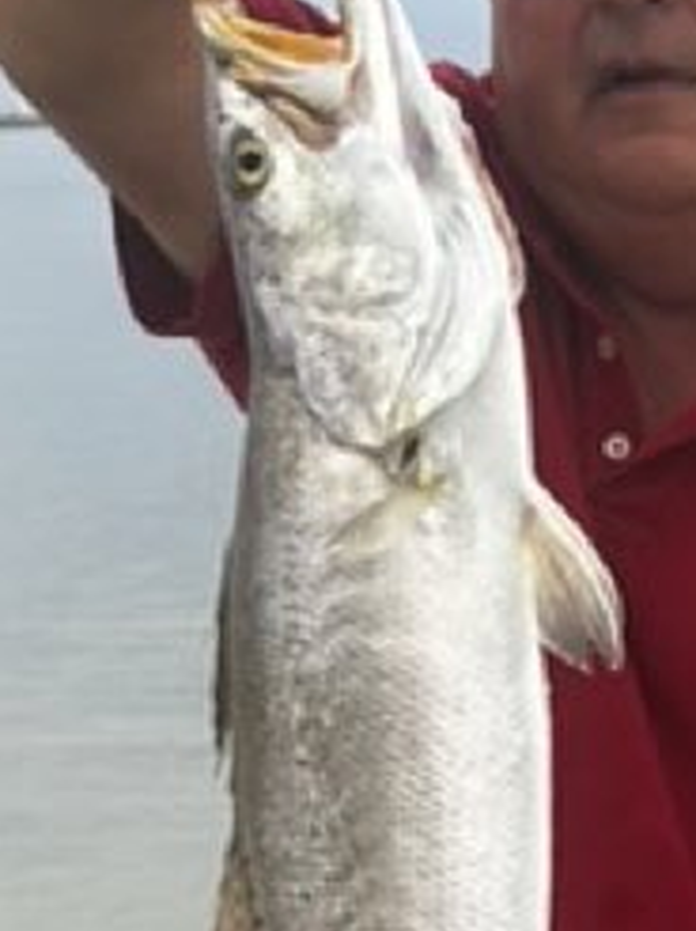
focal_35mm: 125
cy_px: 640
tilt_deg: -8.3
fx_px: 3357
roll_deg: +0.7
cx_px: 719
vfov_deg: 15.7
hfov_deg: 11.7
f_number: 1.78
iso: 50
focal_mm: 6.86
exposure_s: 1/244
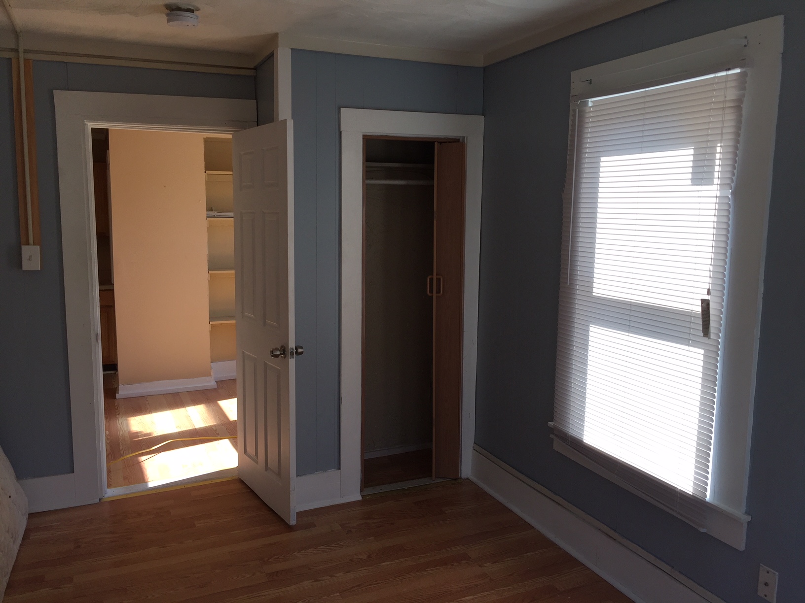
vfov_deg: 48.2
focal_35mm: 29
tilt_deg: -6.1
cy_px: 302
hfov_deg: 61.7
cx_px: 402
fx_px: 674
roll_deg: -3.0
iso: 32
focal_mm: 4.15
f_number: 2.2
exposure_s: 1/286
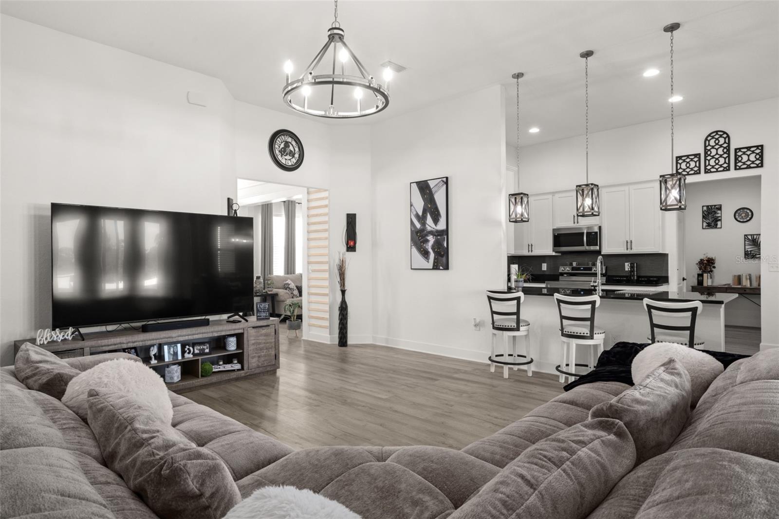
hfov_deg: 84.0
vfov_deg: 61.9
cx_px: 390
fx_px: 433
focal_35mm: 20
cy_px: 260
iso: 400
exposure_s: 1/3
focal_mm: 20
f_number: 11
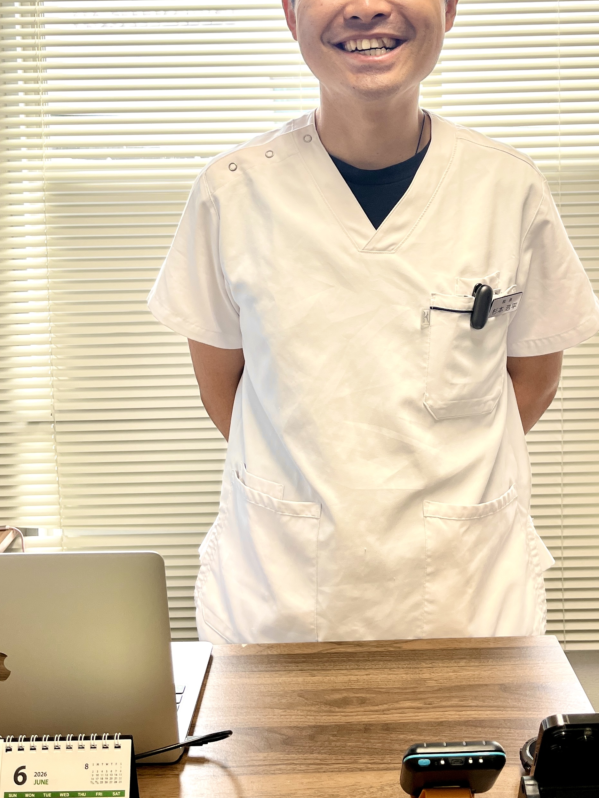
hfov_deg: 34.3
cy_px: 245
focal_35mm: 42
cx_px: 316
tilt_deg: -5.2
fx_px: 969
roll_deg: +1.8
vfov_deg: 43.9
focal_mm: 5.1
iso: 40
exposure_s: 1/120
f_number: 1.6
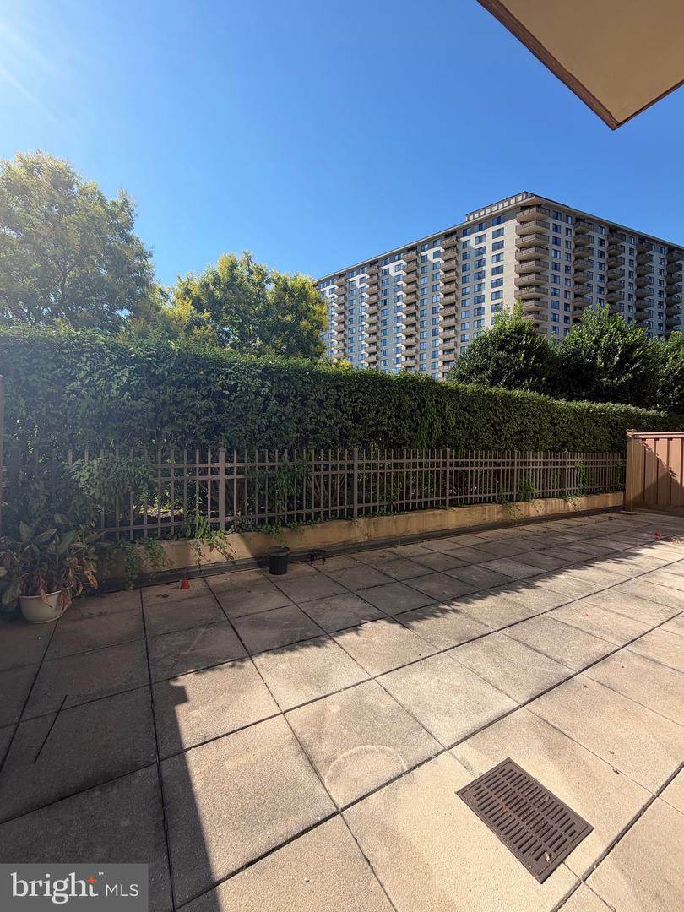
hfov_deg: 85.7
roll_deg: -0.5
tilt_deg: -0.8
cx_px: 342
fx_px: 369
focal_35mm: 14
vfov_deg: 102.1
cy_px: 456
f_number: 2.2
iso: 32
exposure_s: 1/770
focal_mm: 2.22
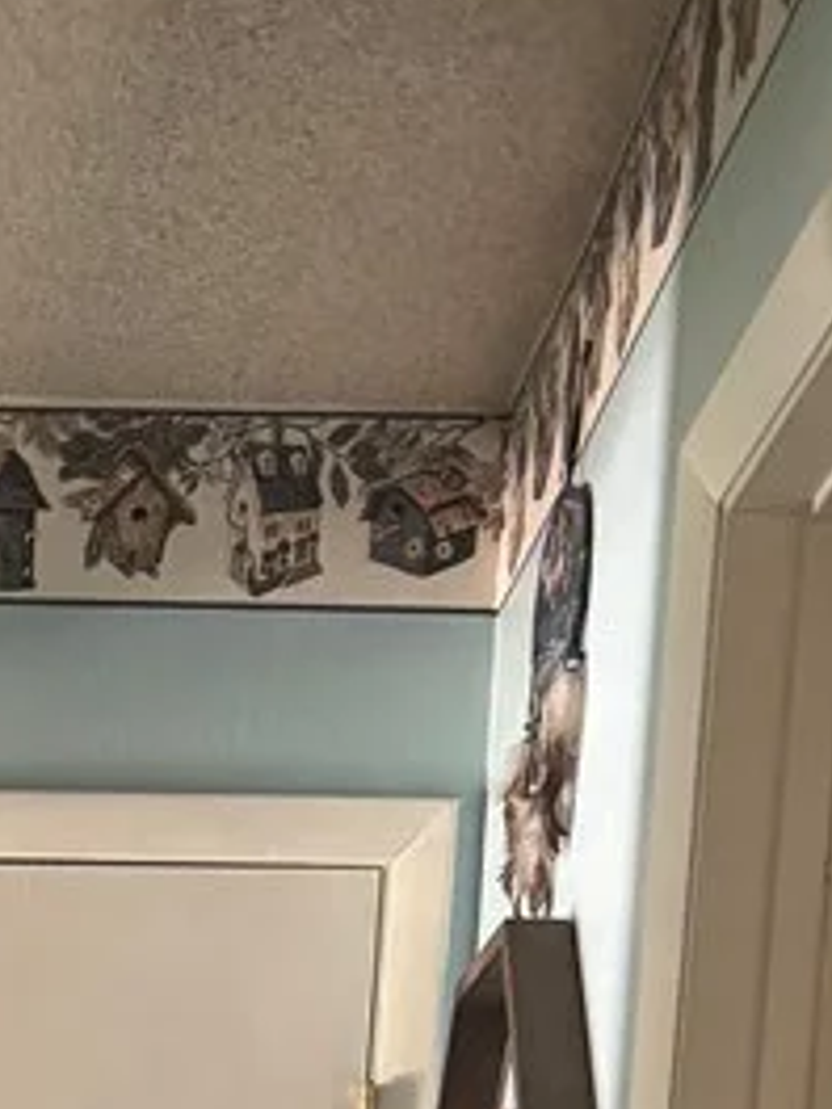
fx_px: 2980
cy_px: 1970
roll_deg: -1.8
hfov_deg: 15.2
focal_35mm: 93
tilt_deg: -8.8
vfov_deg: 17.4
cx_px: -223
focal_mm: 6.76
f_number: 1.78
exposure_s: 1/59
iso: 800
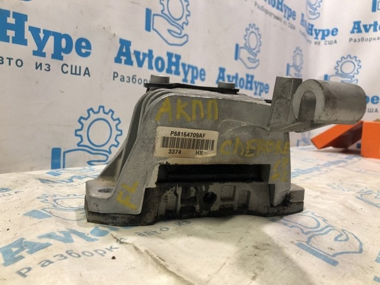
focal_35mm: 28
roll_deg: -1.9
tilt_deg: -4.9
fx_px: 307
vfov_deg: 49.7
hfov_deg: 63.4
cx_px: 190
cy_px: 142
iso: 32
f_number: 1.8
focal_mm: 4
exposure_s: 1/25
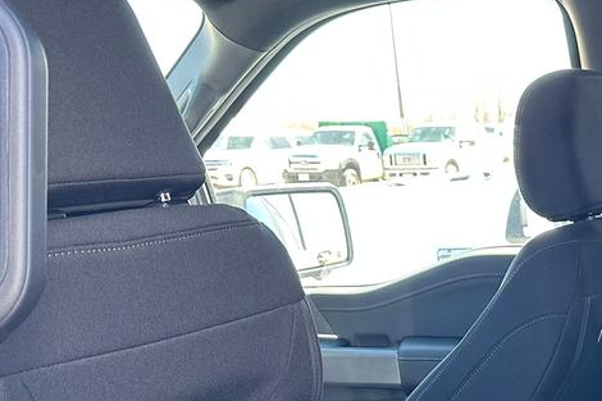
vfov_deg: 18.0
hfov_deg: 26.6
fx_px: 1137
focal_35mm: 68
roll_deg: +1.7
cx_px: 708
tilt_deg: -20.6
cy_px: 589
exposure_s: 1/121
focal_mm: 6.86
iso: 125
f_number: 1.78
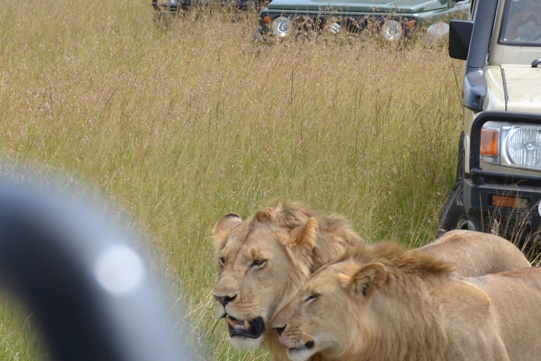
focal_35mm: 248
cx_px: 445
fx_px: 3719
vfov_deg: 5.6
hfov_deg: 8.3
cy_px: 192
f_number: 8
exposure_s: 1/250
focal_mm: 55
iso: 100
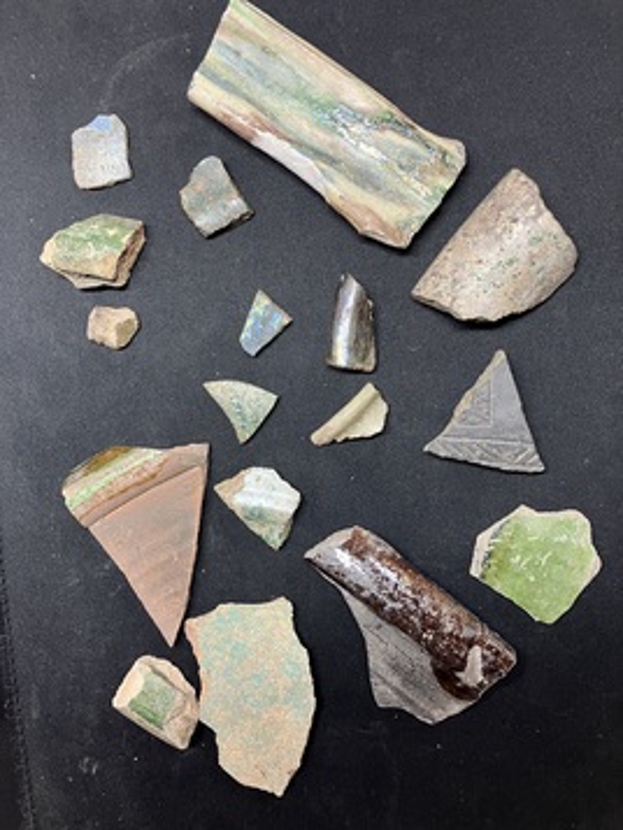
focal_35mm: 28
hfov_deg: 49.8
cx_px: 312
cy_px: 415
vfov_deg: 63.4
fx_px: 672
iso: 125
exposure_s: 1/60
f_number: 1.8
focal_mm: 3.99
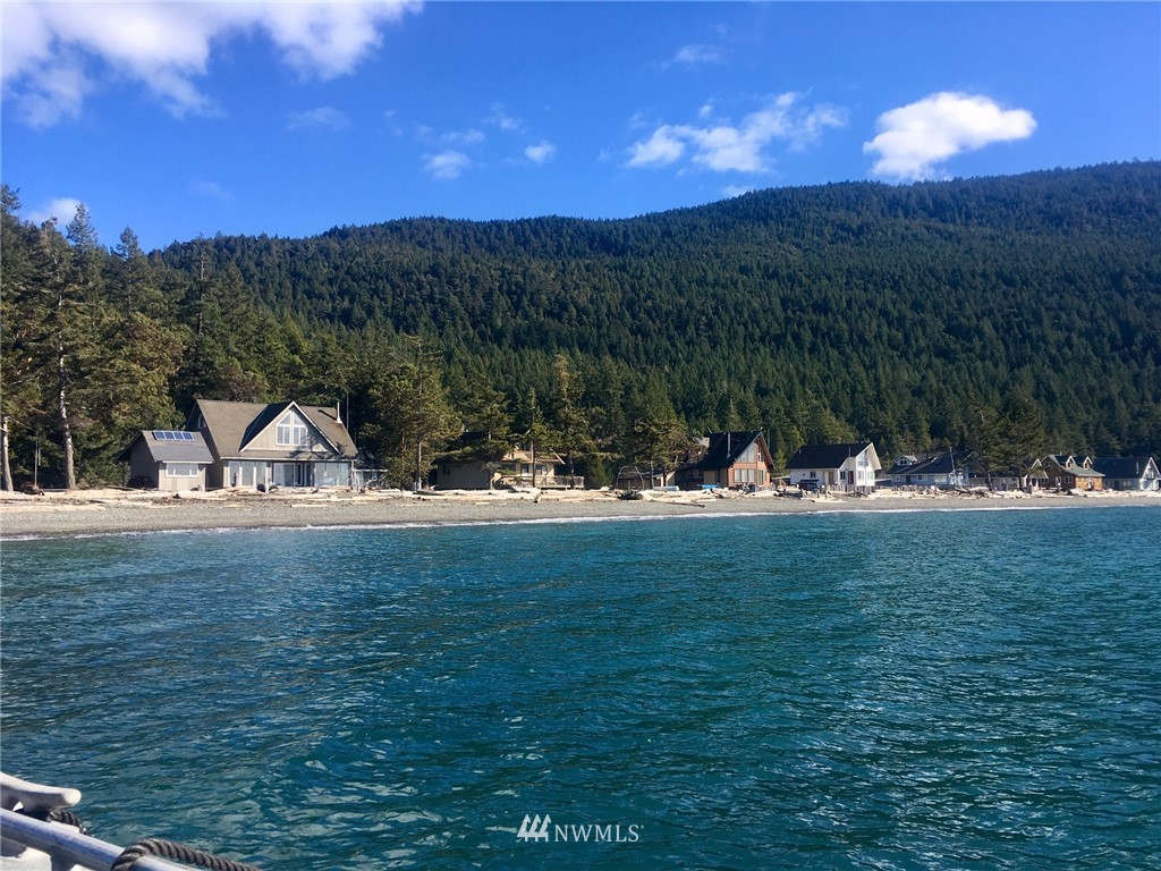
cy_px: 436
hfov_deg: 61.7
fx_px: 973
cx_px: 580
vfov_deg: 48.2
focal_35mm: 29
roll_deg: -0.1
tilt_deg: +2.7
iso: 25
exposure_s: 1/1083
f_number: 2.2
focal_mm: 4.15
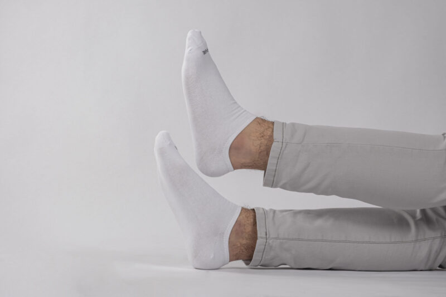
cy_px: 148
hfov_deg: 27.7
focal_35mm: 73
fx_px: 904
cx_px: 223
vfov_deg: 18.7
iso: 80
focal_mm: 48.4
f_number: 14
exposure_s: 1/125
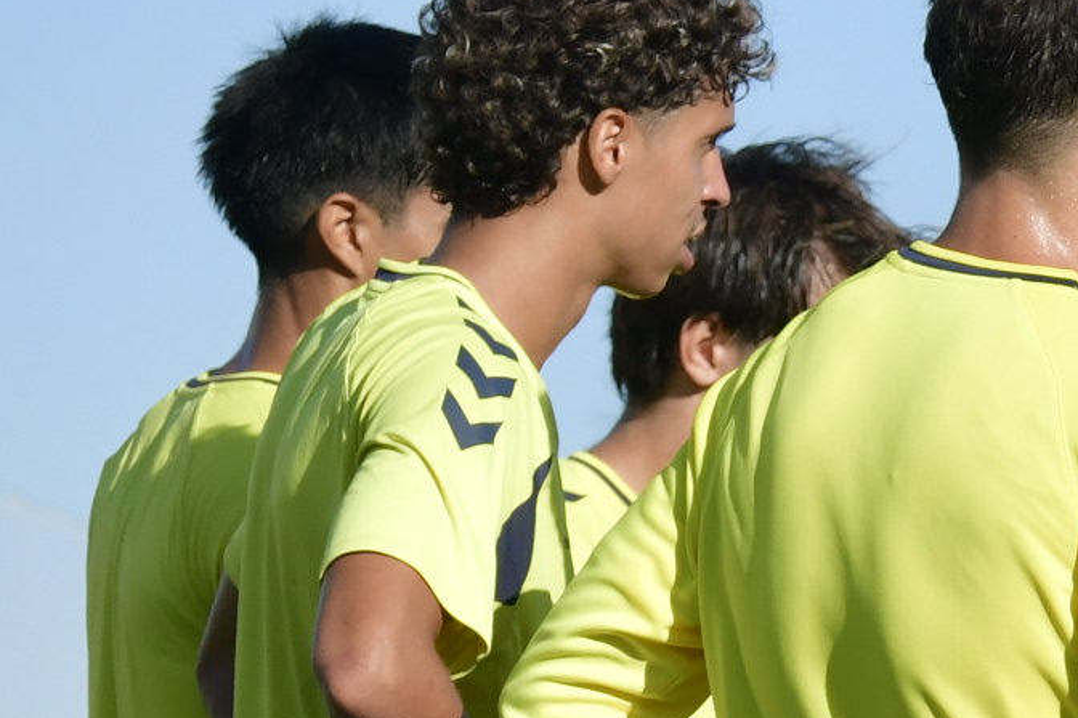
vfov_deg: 2.2
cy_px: 1378
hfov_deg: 3.2
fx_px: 18774
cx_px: 2862
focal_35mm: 627
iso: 250
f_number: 7.1
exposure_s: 1/1250
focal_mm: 102
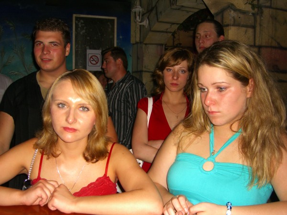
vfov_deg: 37.7
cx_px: 144
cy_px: 108
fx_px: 315
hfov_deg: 49.0
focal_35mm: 38
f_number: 2.8
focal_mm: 7.9
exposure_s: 1/60
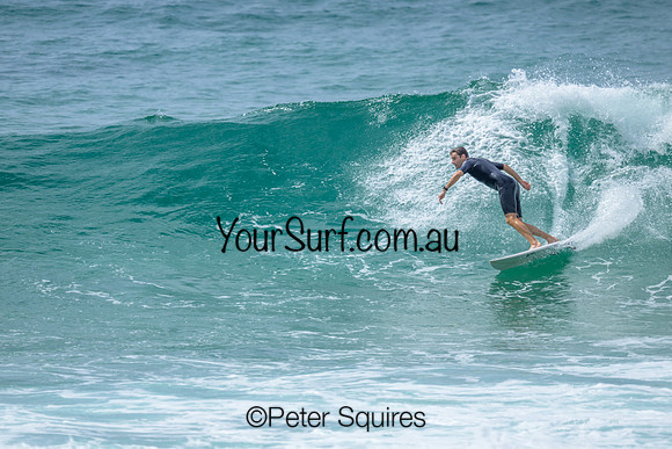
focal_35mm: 800
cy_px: 224
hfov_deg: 2.6
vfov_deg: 1.7
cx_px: 336
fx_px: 14936
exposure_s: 1/2000
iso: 200
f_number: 6.3
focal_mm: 800
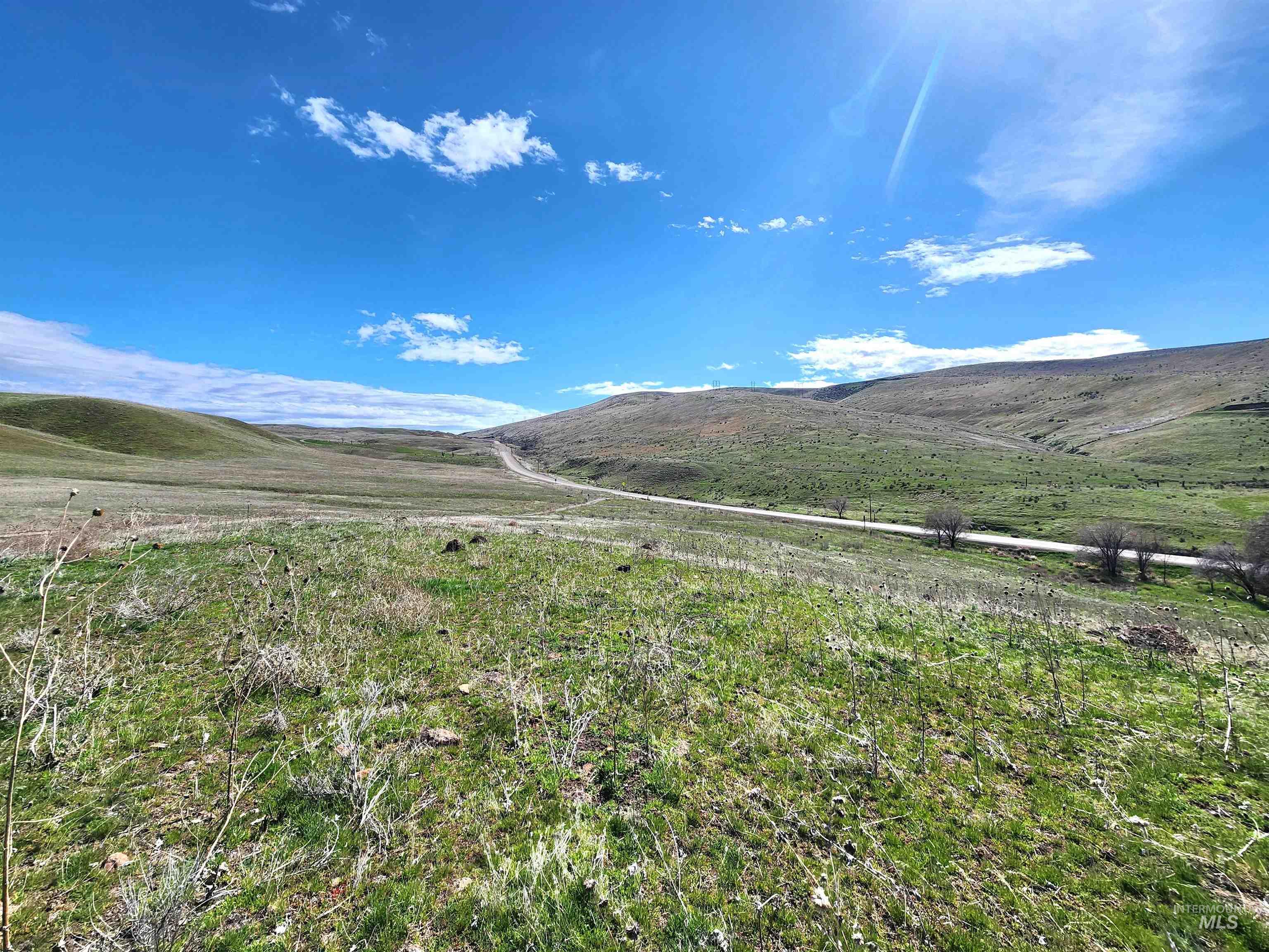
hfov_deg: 106.2
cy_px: 476
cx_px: 634
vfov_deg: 89.9
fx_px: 477
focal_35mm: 13
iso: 50
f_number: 2.2
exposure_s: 1/2500
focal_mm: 2.2
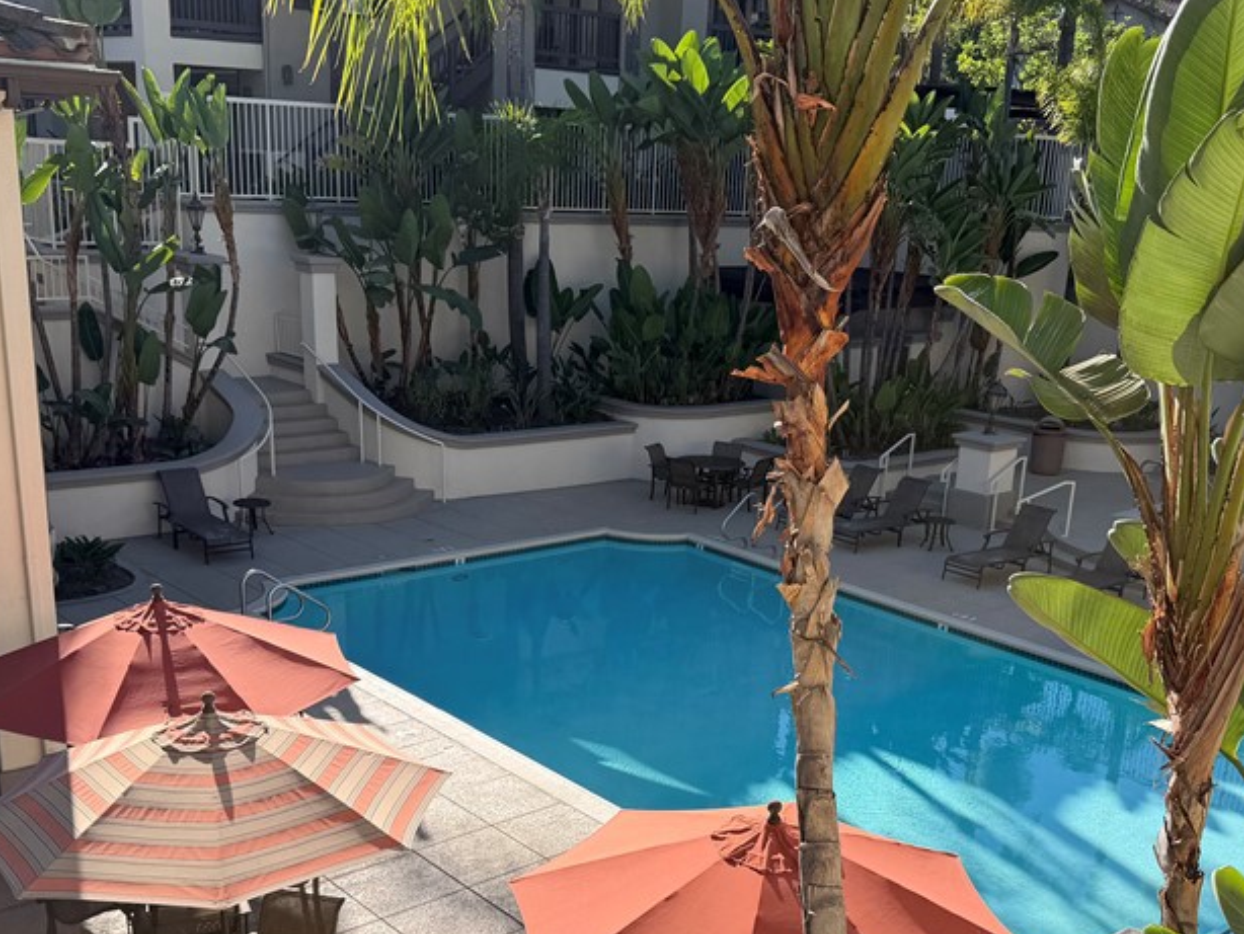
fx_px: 1438
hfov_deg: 46.7
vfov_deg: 35.6
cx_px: 687
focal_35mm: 40
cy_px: 632
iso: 80
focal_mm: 6.76
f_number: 1.78
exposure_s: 1/2370
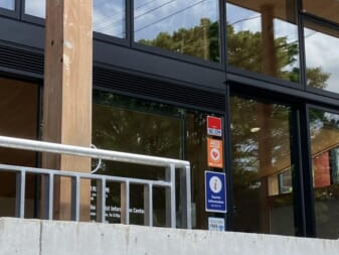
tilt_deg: +15.1
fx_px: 813
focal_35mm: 83
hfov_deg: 23.4
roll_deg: +1.9
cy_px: 111
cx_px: 229
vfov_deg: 17.8
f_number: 1.8
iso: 32
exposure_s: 1/917
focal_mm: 3.99
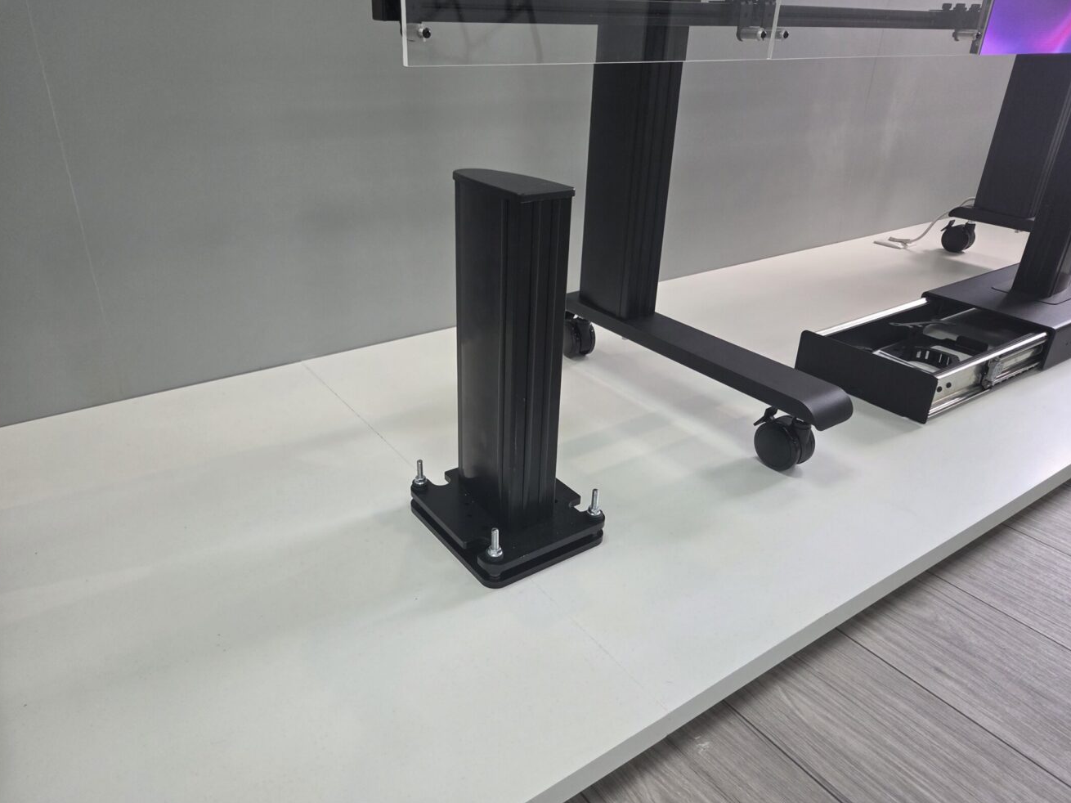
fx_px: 742
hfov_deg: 71.6
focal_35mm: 24
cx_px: 520
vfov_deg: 56.8
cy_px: 405
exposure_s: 1/100
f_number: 1.8
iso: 80
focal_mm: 5.4
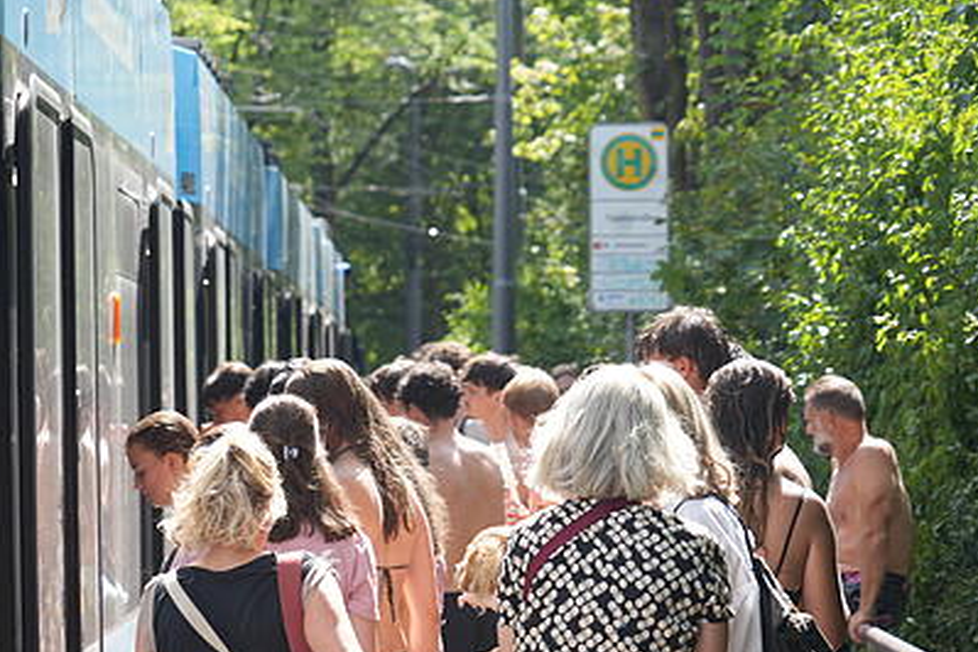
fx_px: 4183
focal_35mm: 154
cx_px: 273
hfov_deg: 13.3
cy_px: 336
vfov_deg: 8.9
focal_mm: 101
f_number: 5.6
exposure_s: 1/160
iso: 200
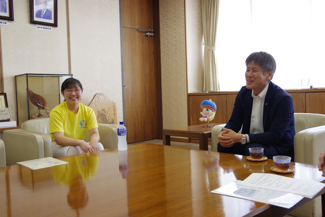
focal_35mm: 36
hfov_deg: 53.1
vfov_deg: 36.9
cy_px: 108
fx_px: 325
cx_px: 162
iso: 400
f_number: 6.3
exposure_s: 1/60
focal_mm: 24
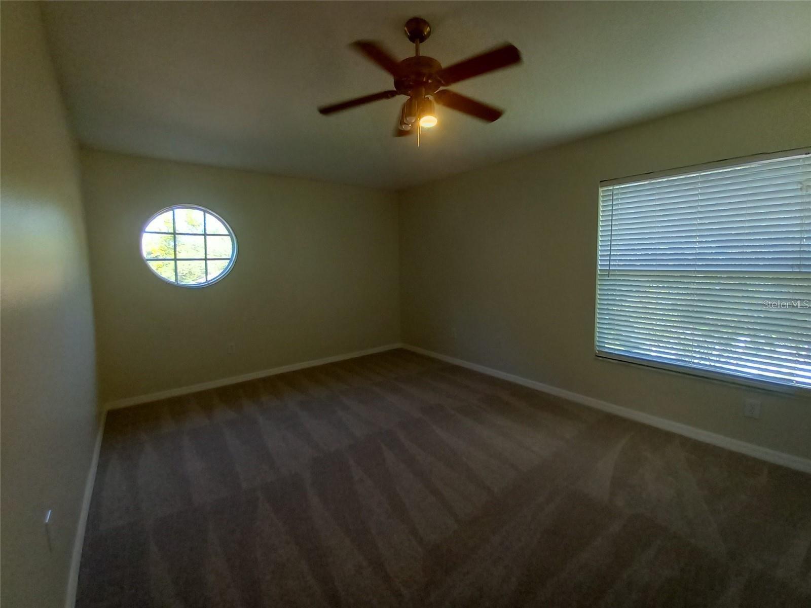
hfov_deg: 106.2
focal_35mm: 13
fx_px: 305
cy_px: 304
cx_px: 406
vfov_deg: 89.9
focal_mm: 1.13
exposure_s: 1/60
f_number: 2.2
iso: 125
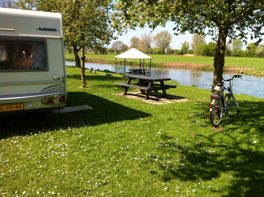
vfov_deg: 40.6
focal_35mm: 35
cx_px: 132
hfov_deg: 52.7
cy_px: 98
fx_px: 267
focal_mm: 3.85
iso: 80
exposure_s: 1/702
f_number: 2.8
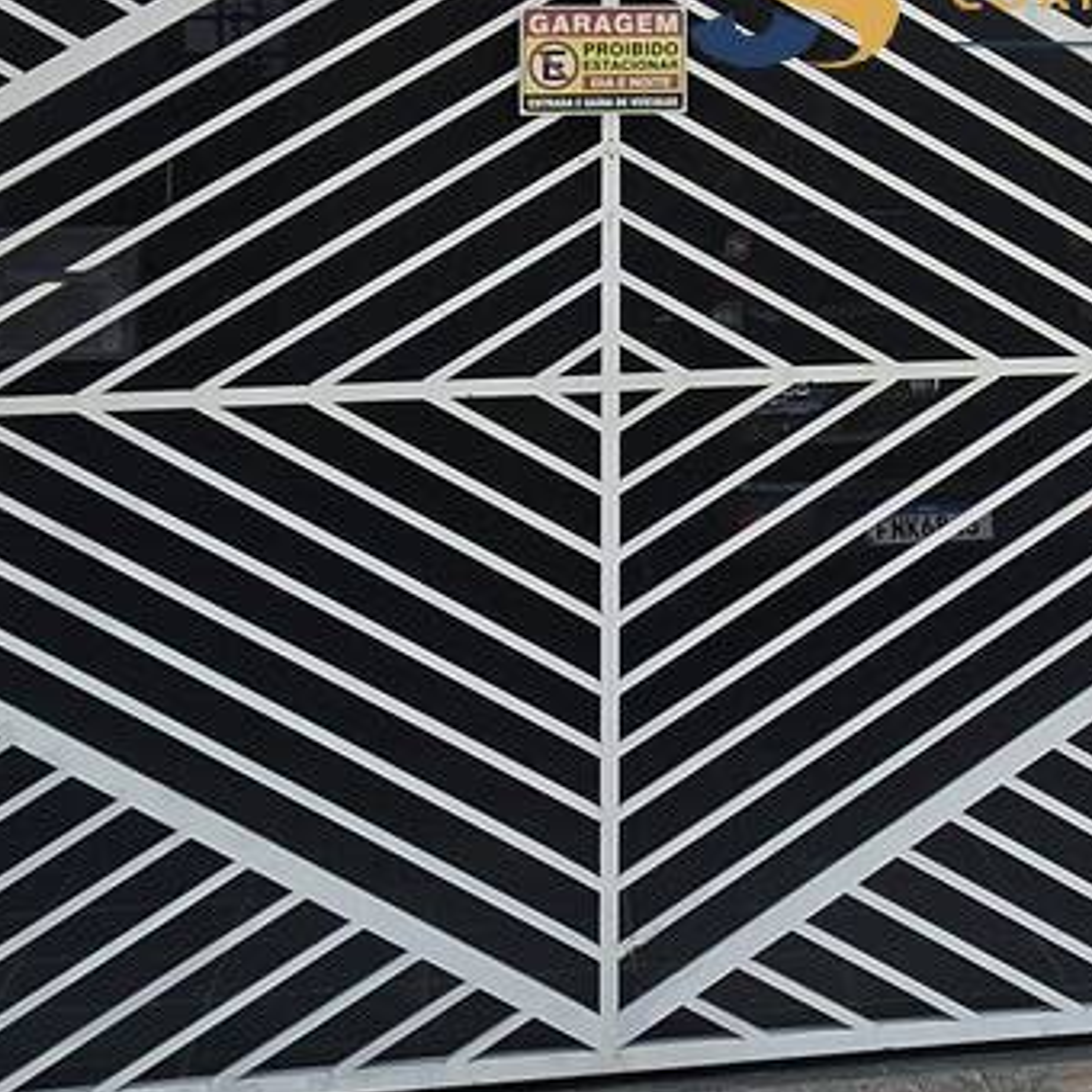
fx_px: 3069
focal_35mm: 86
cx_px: 1166
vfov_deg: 19.5
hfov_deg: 19.4
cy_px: -45
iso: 50
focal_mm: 5.54
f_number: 1.8
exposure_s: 1/714
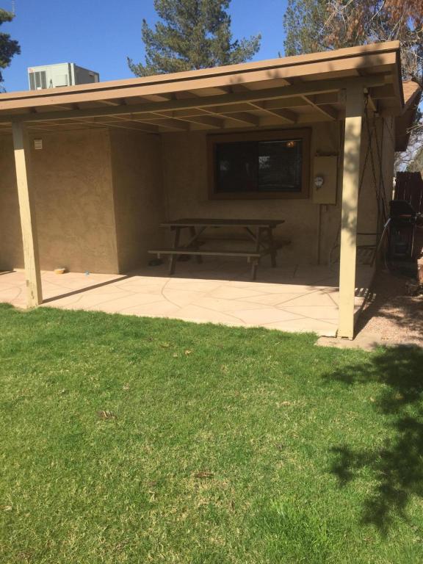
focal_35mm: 29
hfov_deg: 48.2
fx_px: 472
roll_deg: +1.3
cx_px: 212
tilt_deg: -12.4
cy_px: 282
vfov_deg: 61.7
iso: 32
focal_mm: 4.15
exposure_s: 1/2083
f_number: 2.2
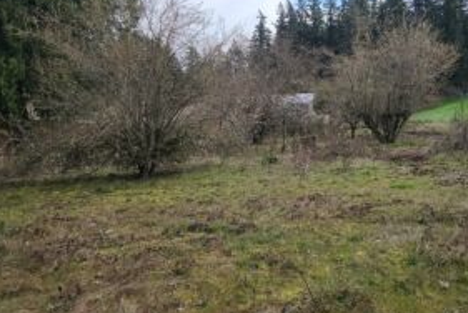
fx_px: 442
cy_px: 118
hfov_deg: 54.3
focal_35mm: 34
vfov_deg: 38.7
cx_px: 323
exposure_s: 1/1250
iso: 20
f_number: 1.8
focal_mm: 5.4
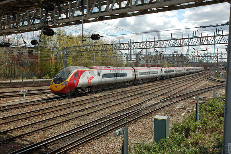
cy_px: 77
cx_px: 116
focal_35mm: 40
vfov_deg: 33.0
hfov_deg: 48.0
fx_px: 260
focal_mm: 27
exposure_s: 1/320
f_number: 9
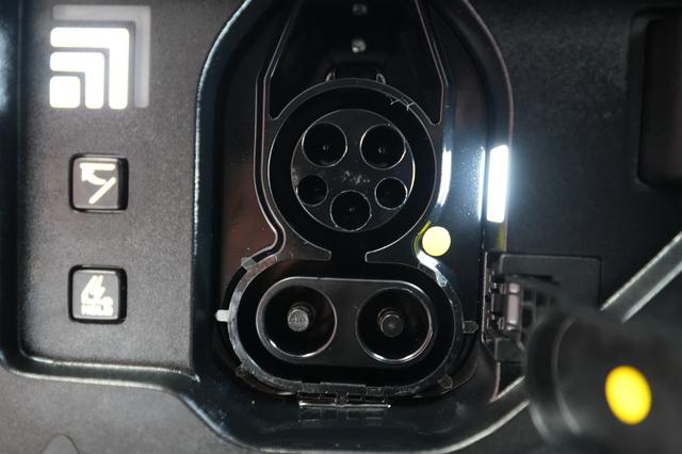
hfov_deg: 67.4
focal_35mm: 27
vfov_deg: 47.9
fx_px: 511
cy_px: 227
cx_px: 341
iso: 5000
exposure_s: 1/60
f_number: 2.8
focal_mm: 27
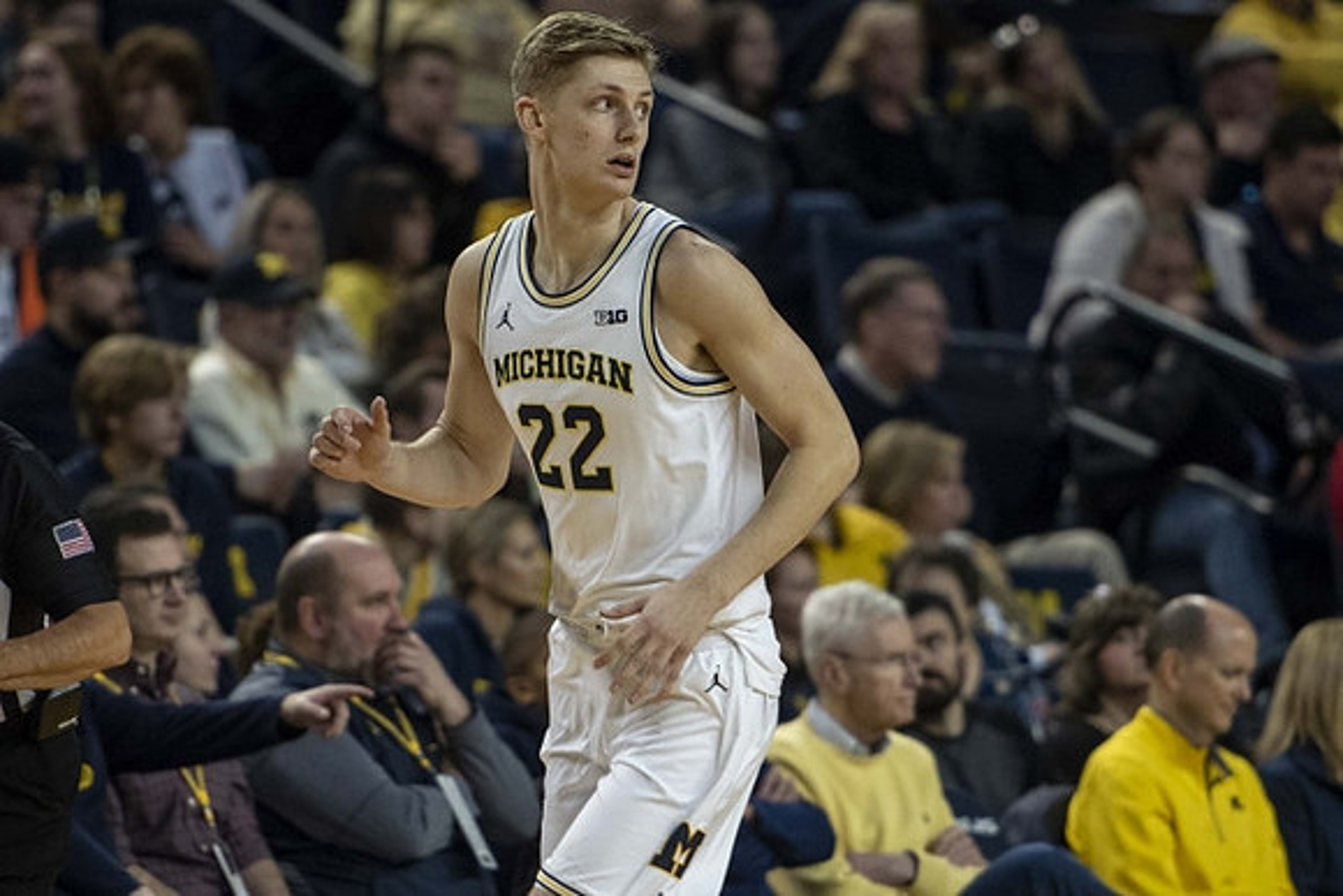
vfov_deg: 3.3
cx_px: 675
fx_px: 15531
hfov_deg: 5.0
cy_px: 520
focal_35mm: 416
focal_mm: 200
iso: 1250
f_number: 2.8
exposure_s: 1/1000
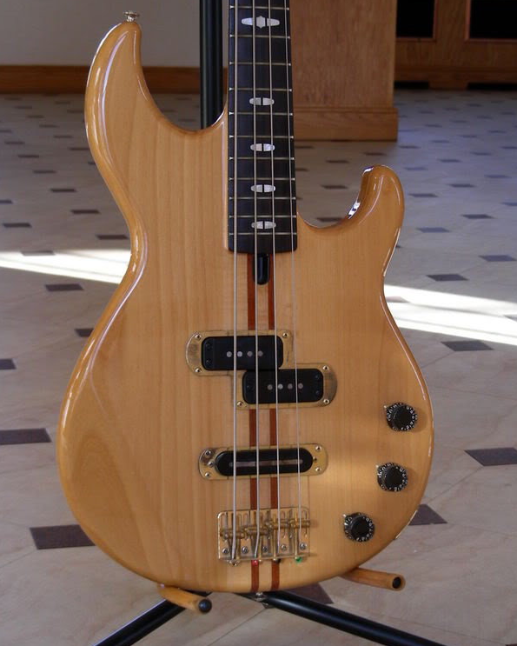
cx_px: 258
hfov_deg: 18.5
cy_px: 303
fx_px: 1587
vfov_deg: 23.0
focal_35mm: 83
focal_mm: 13.2
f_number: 3.5
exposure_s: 1/45.6
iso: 50
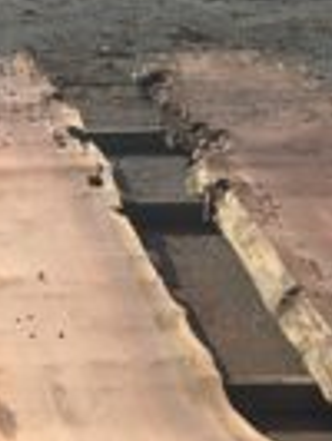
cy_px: 691
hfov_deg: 12.6
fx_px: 1481
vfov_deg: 15.4
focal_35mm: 116
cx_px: -10
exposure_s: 1/2667
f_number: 1.8
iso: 16
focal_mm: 3
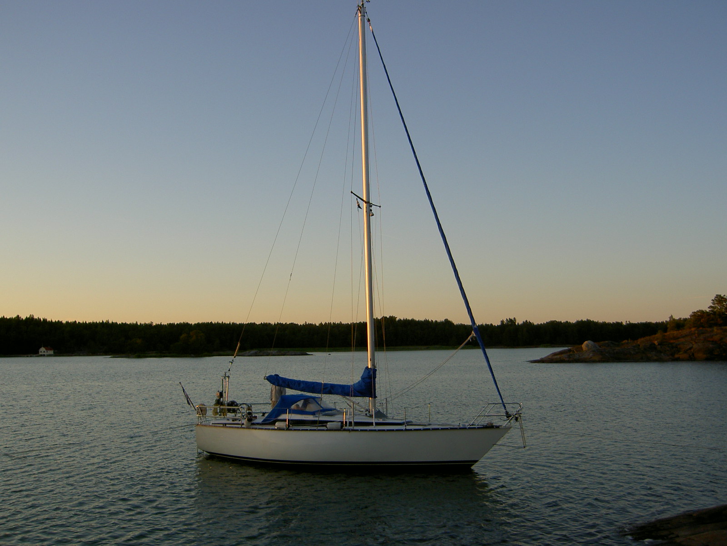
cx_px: 364
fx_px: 714
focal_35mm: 34
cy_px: 273
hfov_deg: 54.0
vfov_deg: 41.8
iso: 50
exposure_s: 1/200
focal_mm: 5.6
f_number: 2.8
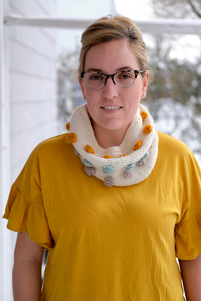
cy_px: 142
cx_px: 111
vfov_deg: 33.4
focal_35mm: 60
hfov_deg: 22.6
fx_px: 502
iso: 160
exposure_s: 1/320
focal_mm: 35
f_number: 2
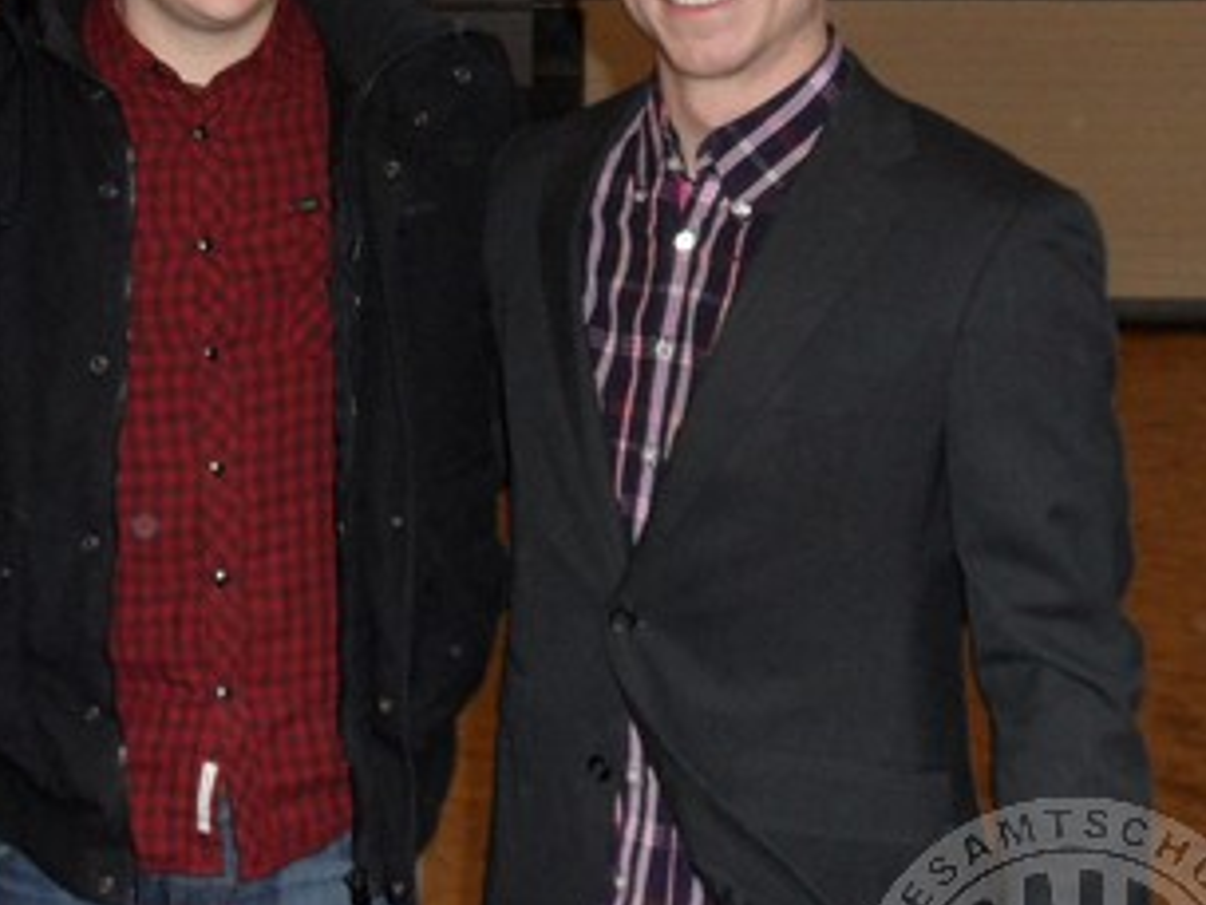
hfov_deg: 40.6
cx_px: 194
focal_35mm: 44
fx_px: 1534
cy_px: 425
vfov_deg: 32.9
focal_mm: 3.9
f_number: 3.2
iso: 200
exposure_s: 1/30
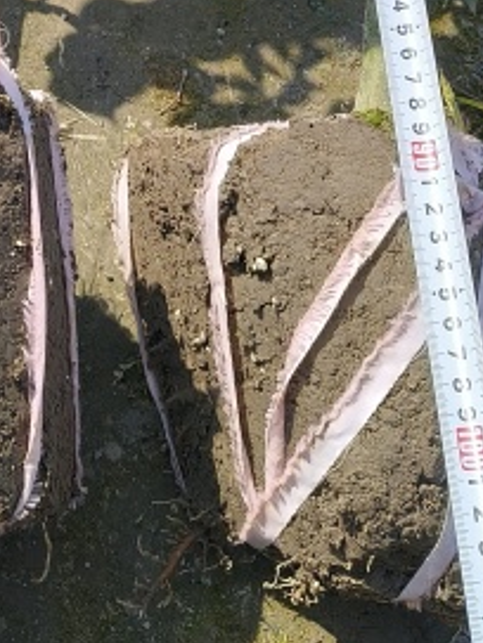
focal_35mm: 102
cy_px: -384
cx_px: -90
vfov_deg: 17.0
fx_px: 1898
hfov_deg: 14.1
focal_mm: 4.84
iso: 80
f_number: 1.8
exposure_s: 1/2325
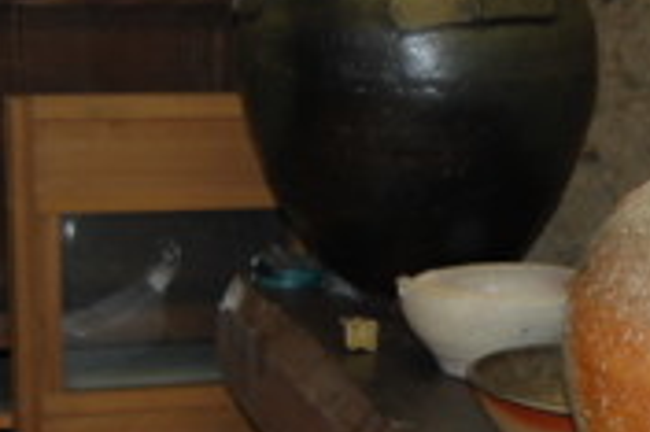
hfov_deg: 17.3
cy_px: 174
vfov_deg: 11.9
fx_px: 2074
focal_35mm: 115
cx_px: 680
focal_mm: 30
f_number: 4.2
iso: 400
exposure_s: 1/60
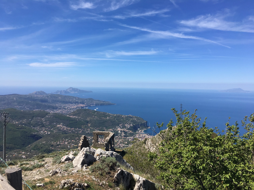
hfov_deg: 61.7
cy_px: 95
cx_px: 127
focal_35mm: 29
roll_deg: -2.0
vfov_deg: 48.2
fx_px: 213
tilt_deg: -1.4
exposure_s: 1/1709
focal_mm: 4.15
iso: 25
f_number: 2.2
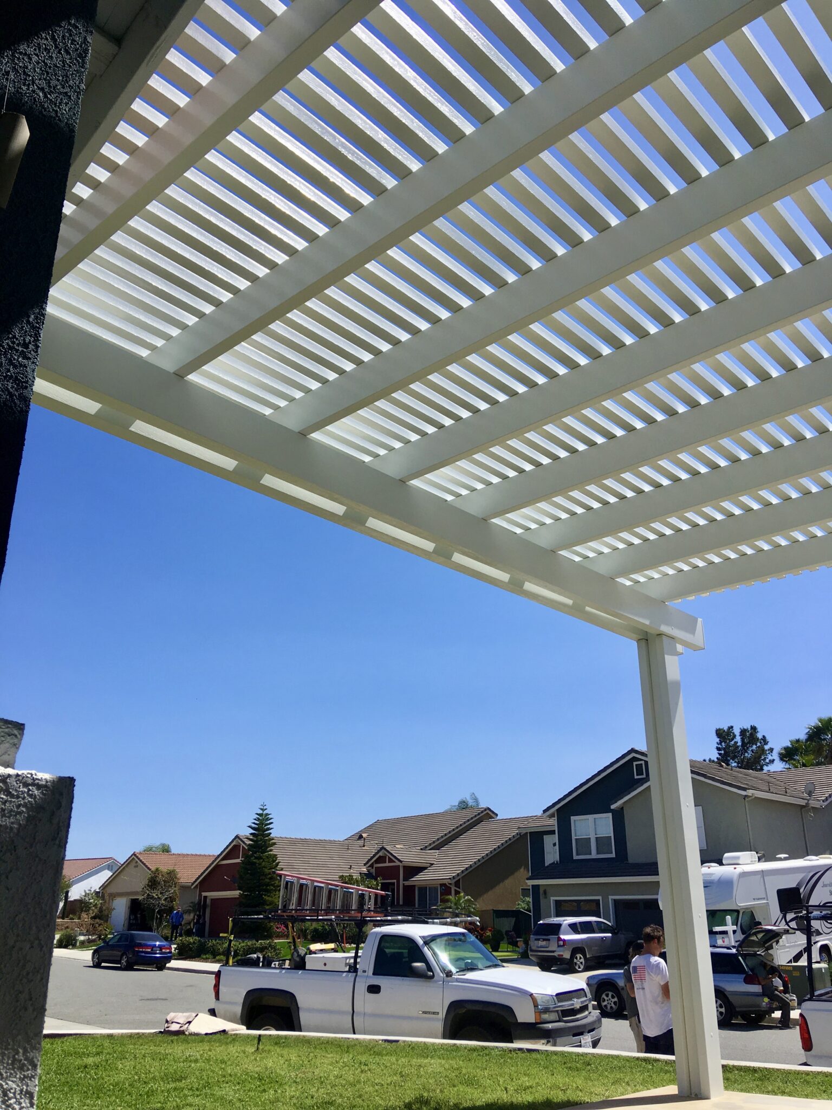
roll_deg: +1.7
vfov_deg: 61.7
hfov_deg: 48.2
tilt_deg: +22.2
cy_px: 555
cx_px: 416
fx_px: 929
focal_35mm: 29
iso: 25
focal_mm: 4.15
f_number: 2.2
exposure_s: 1/1876
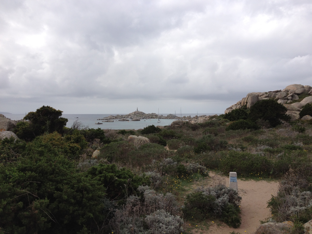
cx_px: 156
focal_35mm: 35
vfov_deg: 40.7
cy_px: 117
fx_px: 315
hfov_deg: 52.6
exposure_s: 1/1346
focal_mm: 4.28
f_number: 2.4
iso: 64
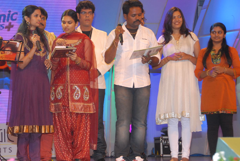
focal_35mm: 128
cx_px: 97
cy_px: 75
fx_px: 853
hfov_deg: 16.0
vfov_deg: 10.8
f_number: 5.6
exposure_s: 1/125
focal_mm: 65
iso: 640
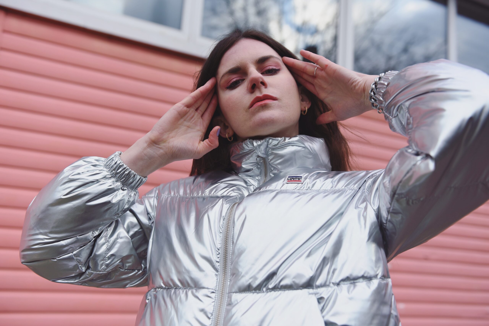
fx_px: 475
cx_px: 244
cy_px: 163
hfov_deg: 54.4
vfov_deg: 37.9
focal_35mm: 35
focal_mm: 35
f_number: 3.5
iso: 200
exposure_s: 1/320
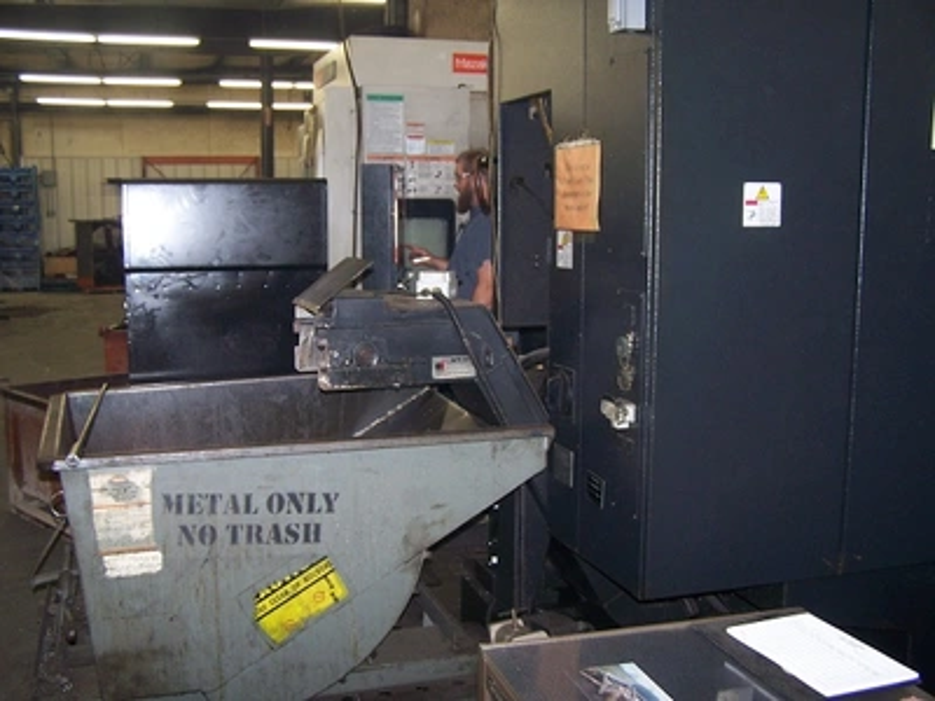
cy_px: 350
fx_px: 1026
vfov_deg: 37.7
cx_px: 468
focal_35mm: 38
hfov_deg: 49.0
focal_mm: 6.3
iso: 140
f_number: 2.8
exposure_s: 1/60
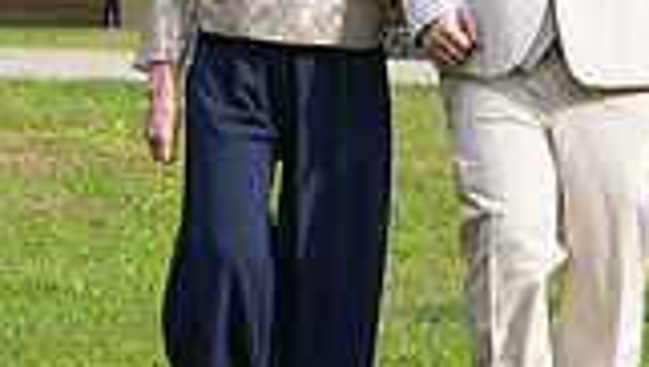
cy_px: 4
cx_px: 486
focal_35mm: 351
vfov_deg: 3.5
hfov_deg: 6.1
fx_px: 6047
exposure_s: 1/640
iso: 640
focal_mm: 85
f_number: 8
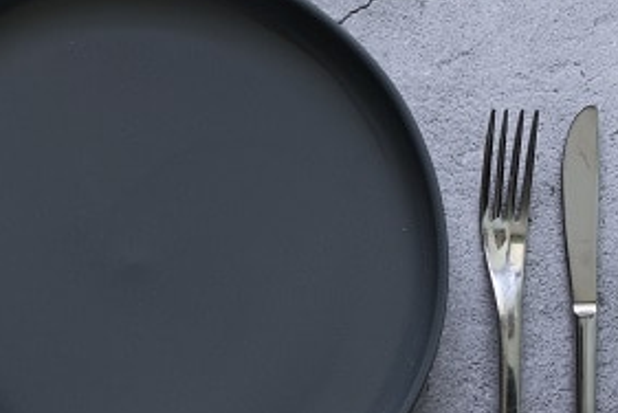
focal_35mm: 128
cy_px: 305
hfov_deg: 15.7
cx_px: 24
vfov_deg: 10.7
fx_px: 2200
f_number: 8
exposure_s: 1/1.3
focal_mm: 40
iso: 100
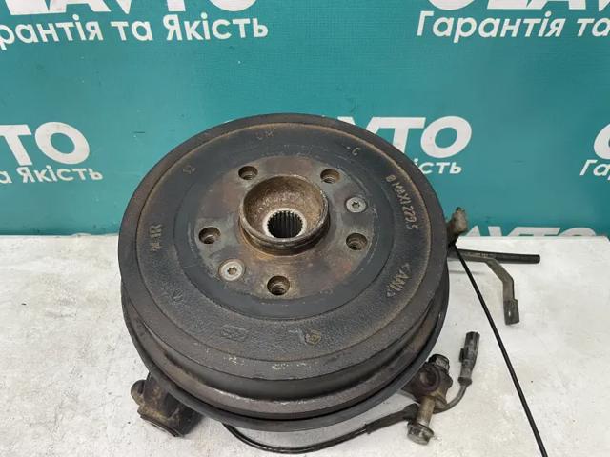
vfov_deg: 53.1
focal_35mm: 26
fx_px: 458
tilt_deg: -45.3
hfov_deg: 67.3
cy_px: 228
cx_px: 305
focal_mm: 4.2
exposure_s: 1/50
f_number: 1.6
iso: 80
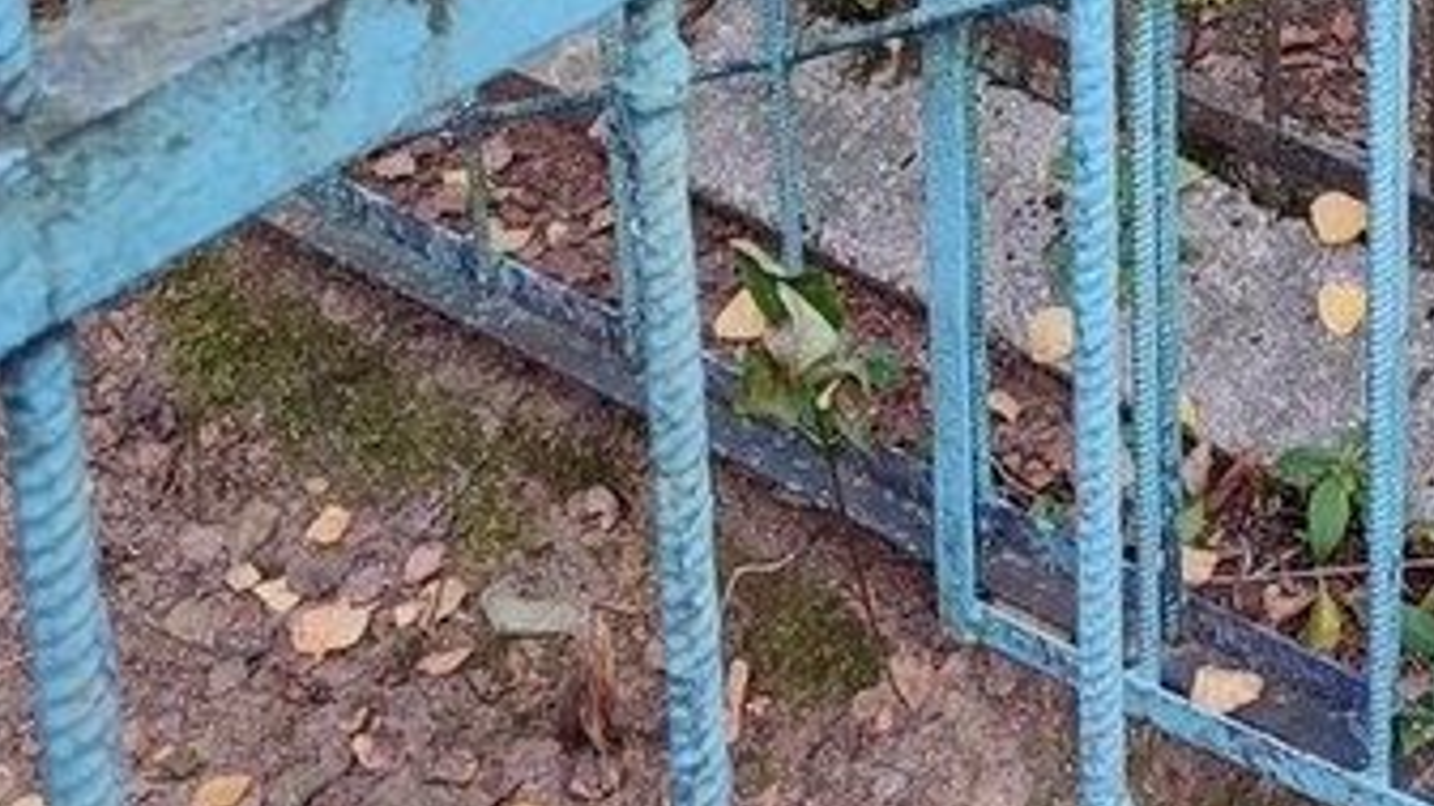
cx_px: 1349
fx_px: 3156
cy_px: -687
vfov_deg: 13.0
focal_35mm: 83
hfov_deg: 24.7
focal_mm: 6.04
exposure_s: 1/50
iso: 65
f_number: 1.9
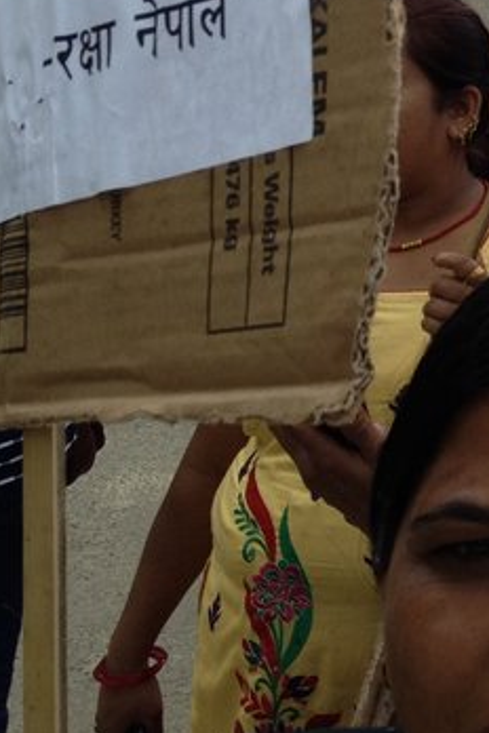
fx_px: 2180
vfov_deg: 18.7
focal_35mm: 107
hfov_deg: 11.4
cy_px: 36
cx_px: 1001
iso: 50
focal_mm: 4.28
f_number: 2.4
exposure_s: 1/510
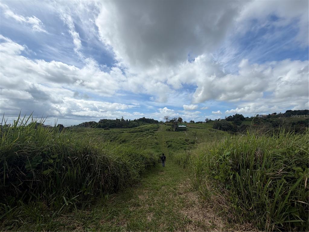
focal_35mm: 14
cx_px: 154
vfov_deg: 85.7
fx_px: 125
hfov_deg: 102.1
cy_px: 116
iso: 20
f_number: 2.2
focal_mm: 2.22
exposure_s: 1/1497
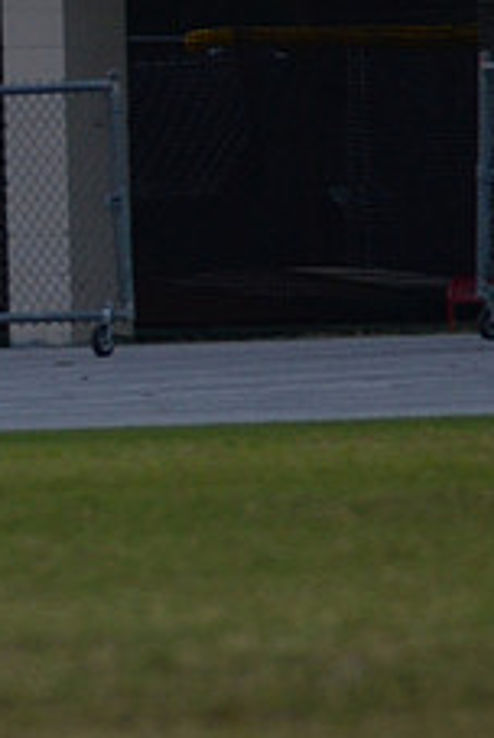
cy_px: 176
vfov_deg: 1.7
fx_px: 25075
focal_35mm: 1222
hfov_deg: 1.1
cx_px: -296
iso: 1600
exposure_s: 1/400
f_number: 5.6
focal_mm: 320
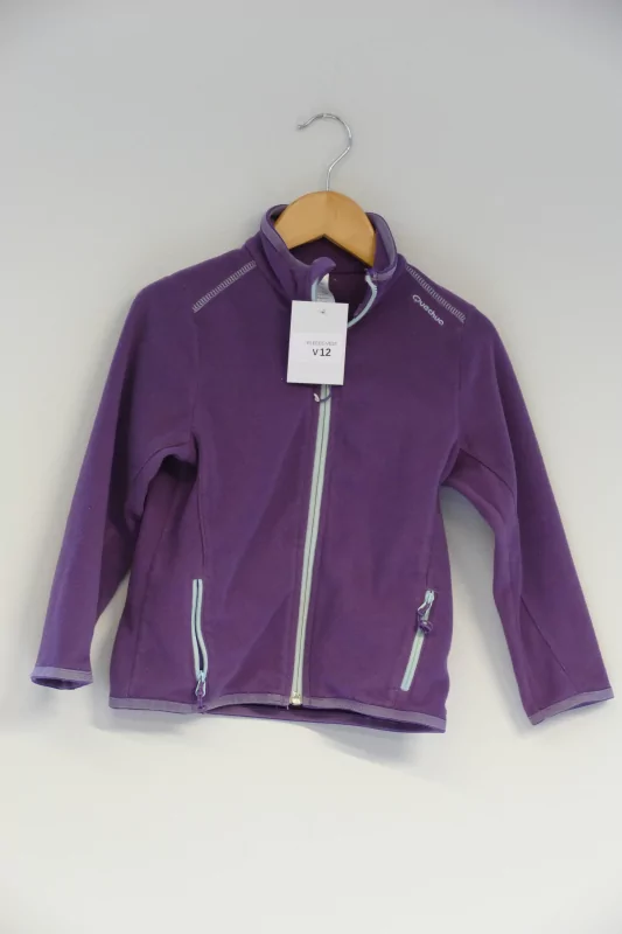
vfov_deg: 19.1
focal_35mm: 107
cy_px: 467
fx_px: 2774
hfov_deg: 12.8
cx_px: 311
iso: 1600
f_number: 3.9
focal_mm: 39.2
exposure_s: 1/50
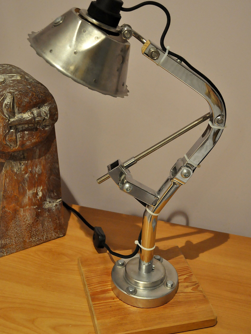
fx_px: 512
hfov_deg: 27.5
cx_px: 127
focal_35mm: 53
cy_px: 151
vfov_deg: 36.1
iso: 1600
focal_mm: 32
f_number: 4.8
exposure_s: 1/20
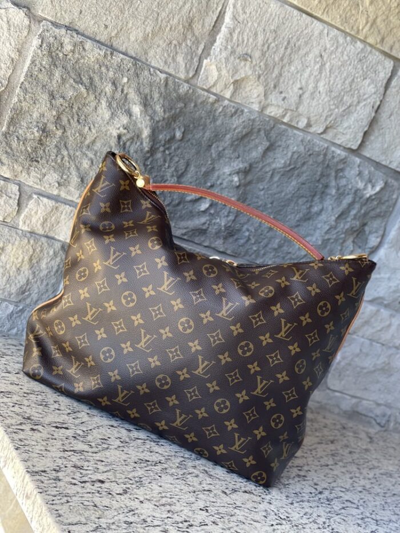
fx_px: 986
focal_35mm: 64
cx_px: 200
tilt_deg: -9.8
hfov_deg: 22.9
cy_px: 266
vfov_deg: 30.3
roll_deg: -24.5
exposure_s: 1/121
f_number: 2.2
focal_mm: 7.5
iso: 40
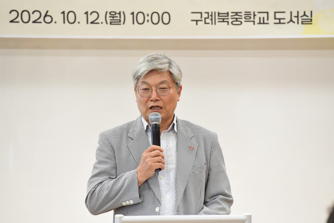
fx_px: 1855
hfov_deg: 10.3
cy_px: 112
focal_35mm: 200
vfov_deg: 6.9
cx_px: 167
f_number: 4
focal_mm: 200
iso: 2500
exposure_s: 1/250
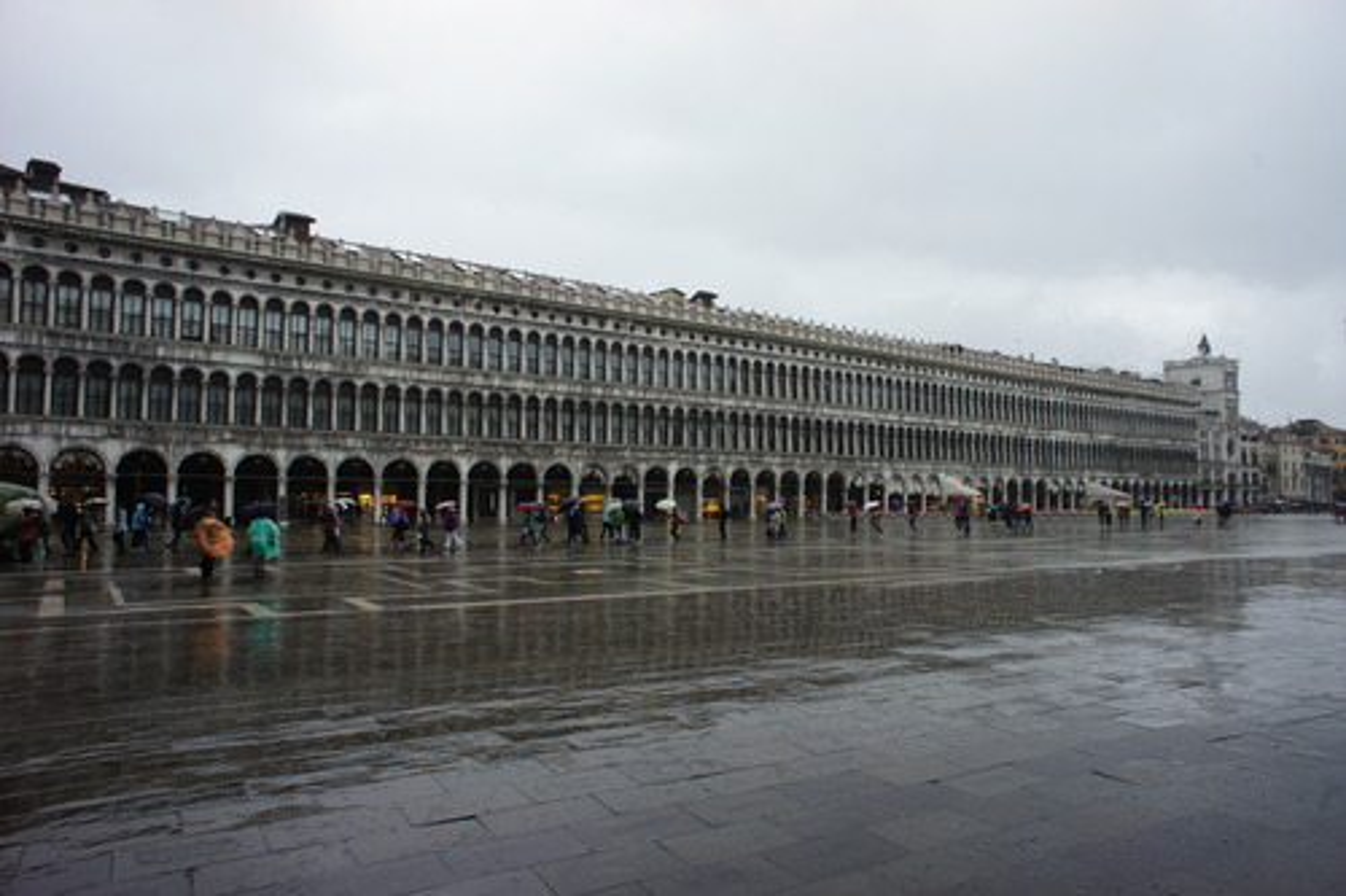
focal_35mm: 24
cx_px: 673
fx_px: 897
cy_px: 448
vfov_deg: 53.1
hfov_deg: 73.8
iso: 200
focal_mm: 16
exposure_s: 1/50
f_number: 10
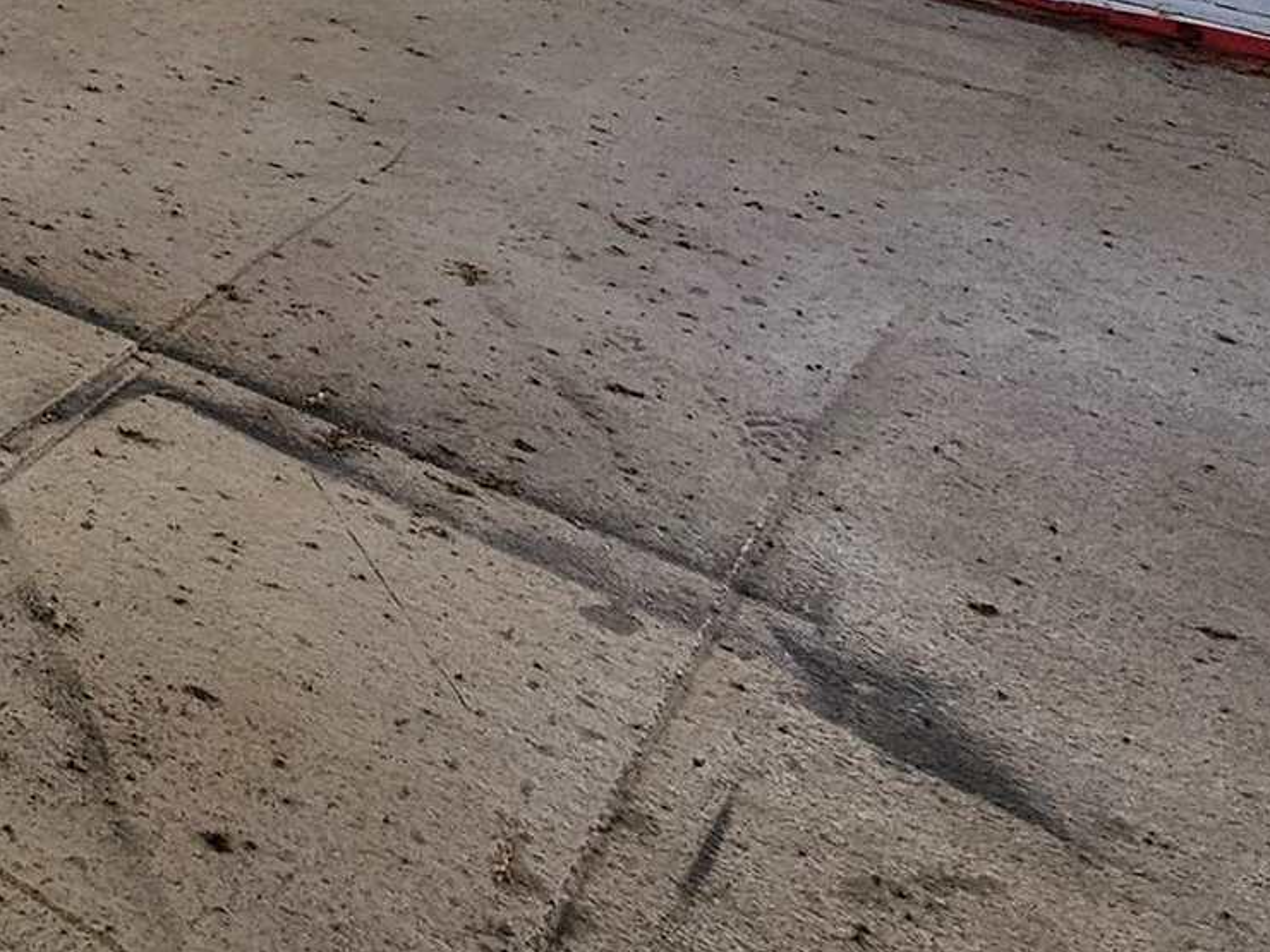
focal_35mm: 54
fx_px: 1981
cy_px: -690
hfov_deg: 22.8
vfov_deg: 20.5
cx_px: -935
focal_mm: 2.2
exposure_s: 1/120
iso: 80
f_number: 2.2
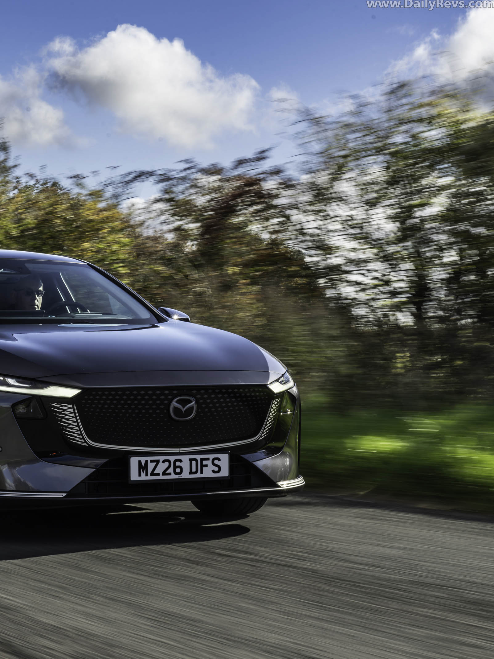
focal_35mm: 86
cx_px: -1
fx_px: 1636
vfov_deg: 22.8
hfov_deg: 16.8
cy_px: 328
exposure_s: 1/40
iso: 50
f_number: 20
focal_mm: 59
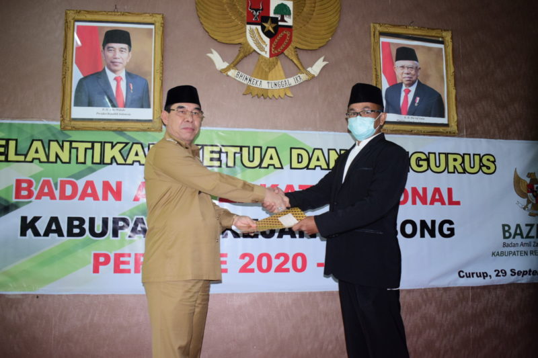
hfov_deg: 57.2
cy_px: 179
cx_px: 269
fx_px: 493
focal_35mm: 33
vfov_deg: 40.0
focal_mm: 22
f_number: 3.8
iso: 1600
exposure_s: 1/100
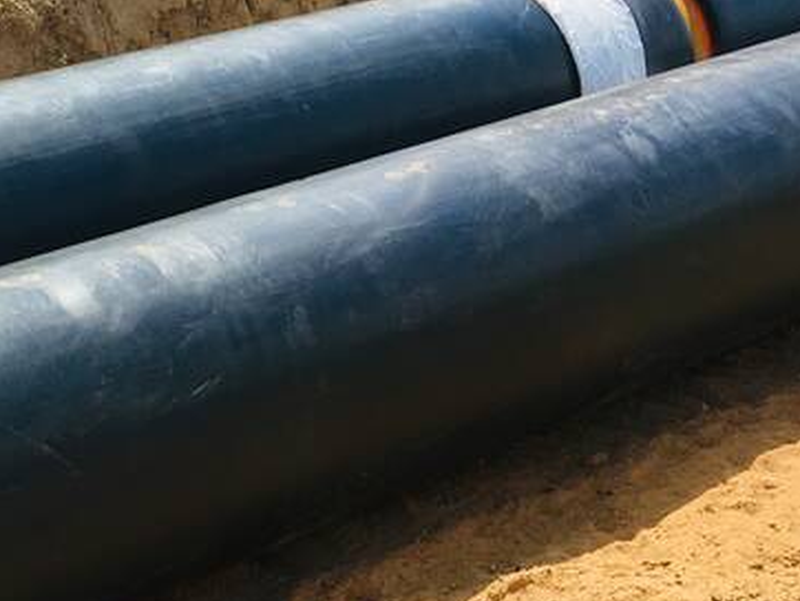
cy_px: 455
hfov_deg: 22.7
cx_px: -40
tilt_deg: -28.4
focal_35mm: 82
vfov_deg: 17.9
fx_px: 1896
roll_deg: -1.8
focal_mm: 4.15
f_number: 2.2
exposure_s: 1/1054
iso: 25
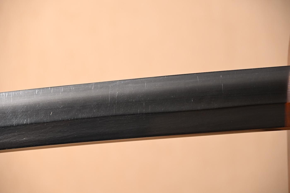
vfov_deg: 9.3
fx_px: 1184
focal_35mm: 147
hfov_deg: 14.0
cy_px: 96
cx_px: 145
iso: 100
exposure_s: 1/2
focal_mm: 98
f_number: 5.6
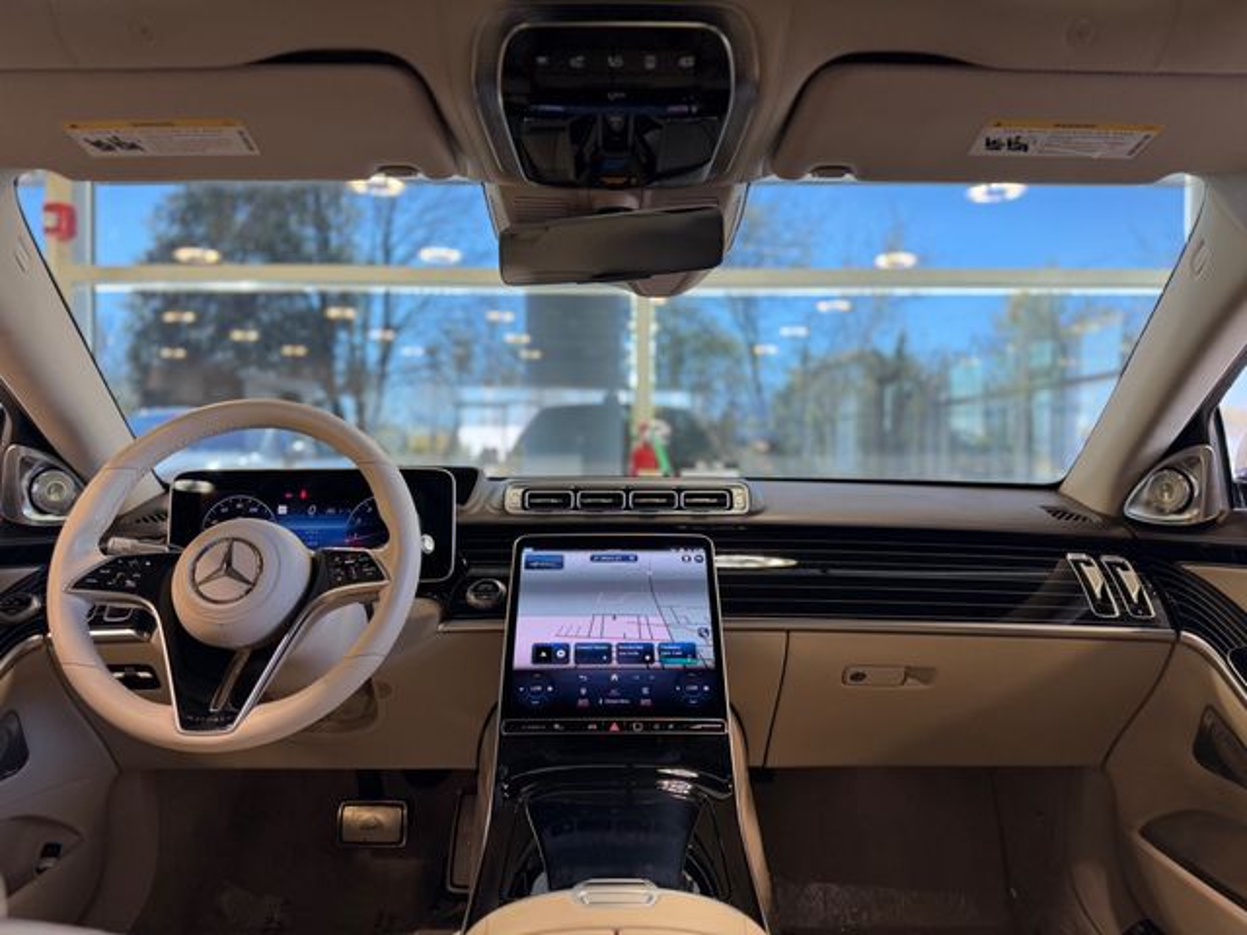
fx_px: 865
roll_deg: +0.0
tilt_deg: -1.7
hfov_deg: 71.6
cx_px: 624
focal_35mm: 24
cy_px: 468
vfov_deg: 56.8
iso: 160
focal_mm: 6.76
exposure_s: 1/108
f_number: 1.78
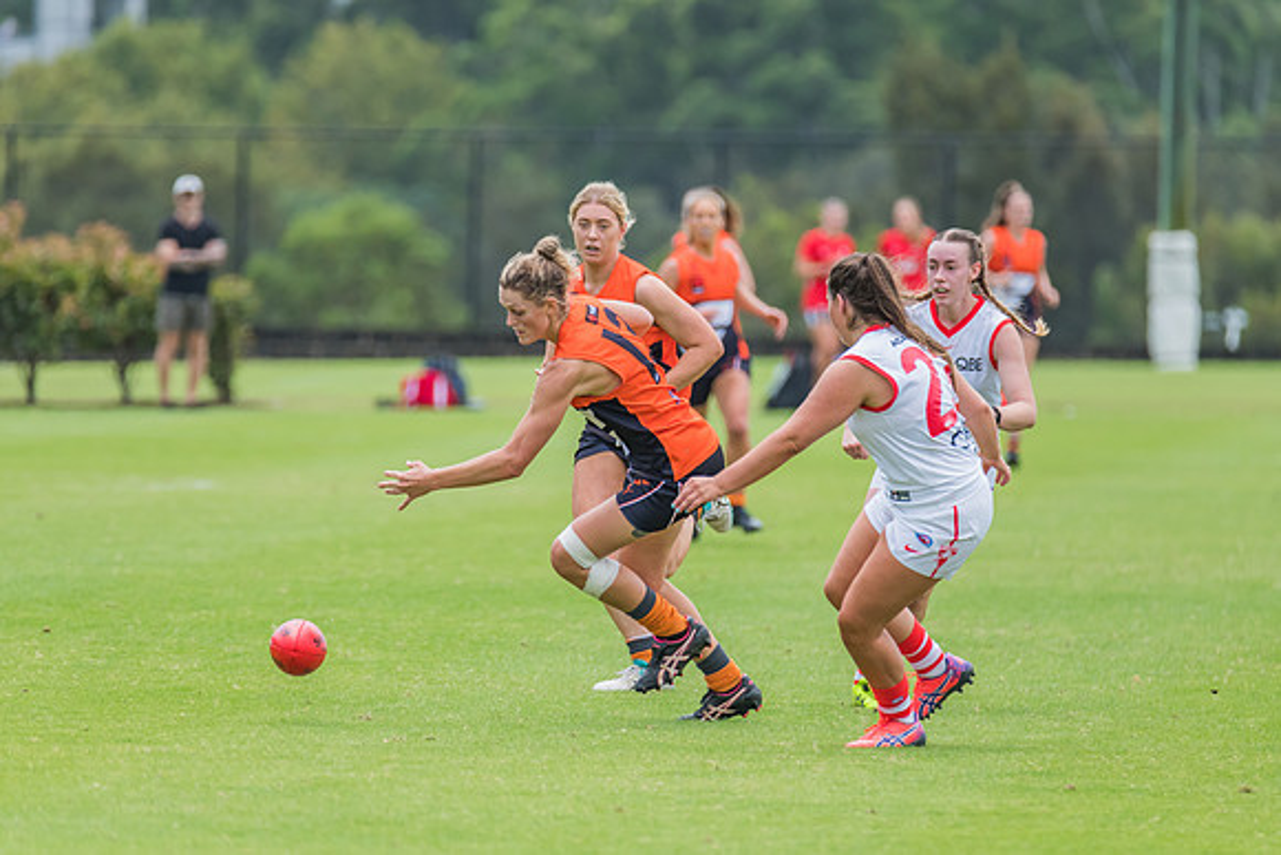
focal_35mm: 506
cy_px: 416
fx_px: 18018
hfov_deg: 4.1
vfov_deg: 2.7
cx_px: 624
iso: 800
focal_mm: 460
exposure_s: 1/1600
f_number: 7.1
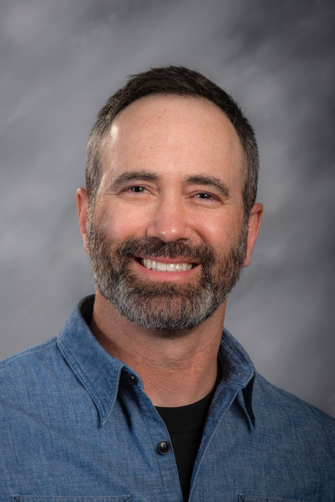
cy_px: 251
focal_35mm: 180
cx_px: 168
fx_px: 2512
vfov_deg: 11.4
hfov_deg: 7.6
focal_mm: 180
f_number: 13
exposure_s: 1/200
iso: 100
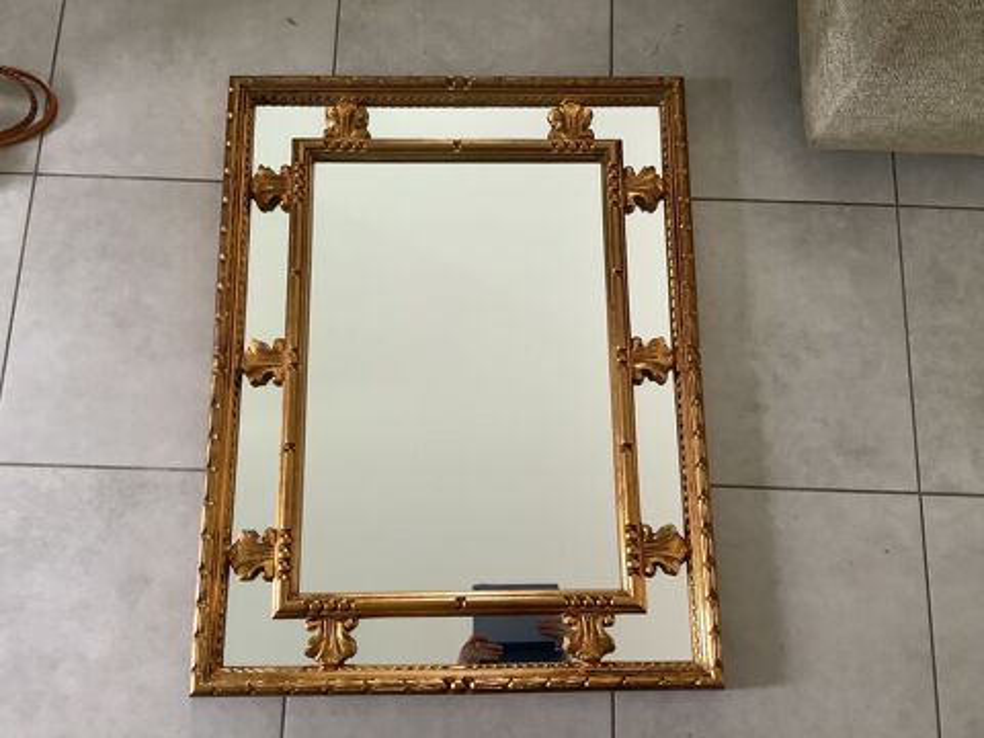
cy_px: 369
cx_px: 492
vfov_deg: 45.4
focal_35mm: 31
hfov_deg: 58.4
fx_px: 881
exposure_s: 1/60
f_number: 2.4
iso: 200
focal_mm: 3.3
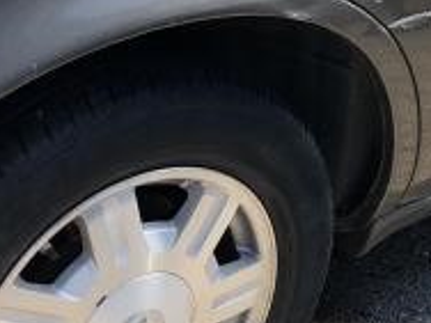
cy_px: -32
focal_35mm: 119
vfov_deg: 12.2
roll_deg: -1.1
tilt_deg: -25.7
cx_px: 385
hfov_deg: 16.3
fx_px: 1482
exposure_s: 1/941
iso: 20
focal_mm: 3.99
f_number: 1.8
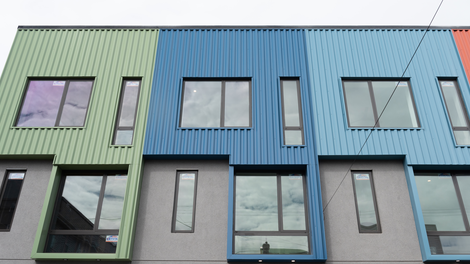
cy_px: 143
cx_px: 237
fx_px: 411
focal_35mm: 33
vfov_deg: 35.6
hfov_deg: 59.5
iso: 400
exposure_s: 1/250
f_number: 11
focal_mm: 31
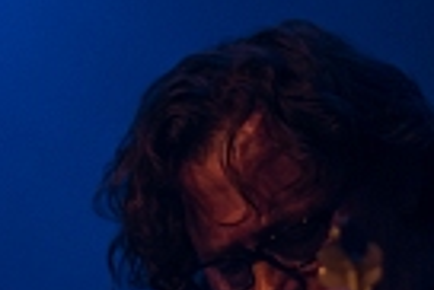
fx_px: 3198
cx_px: 134
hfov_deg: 7.8
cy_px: 333
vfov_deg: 5.2
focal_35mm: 265
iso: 640
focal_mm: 50
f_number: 1.4
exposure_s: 1/80
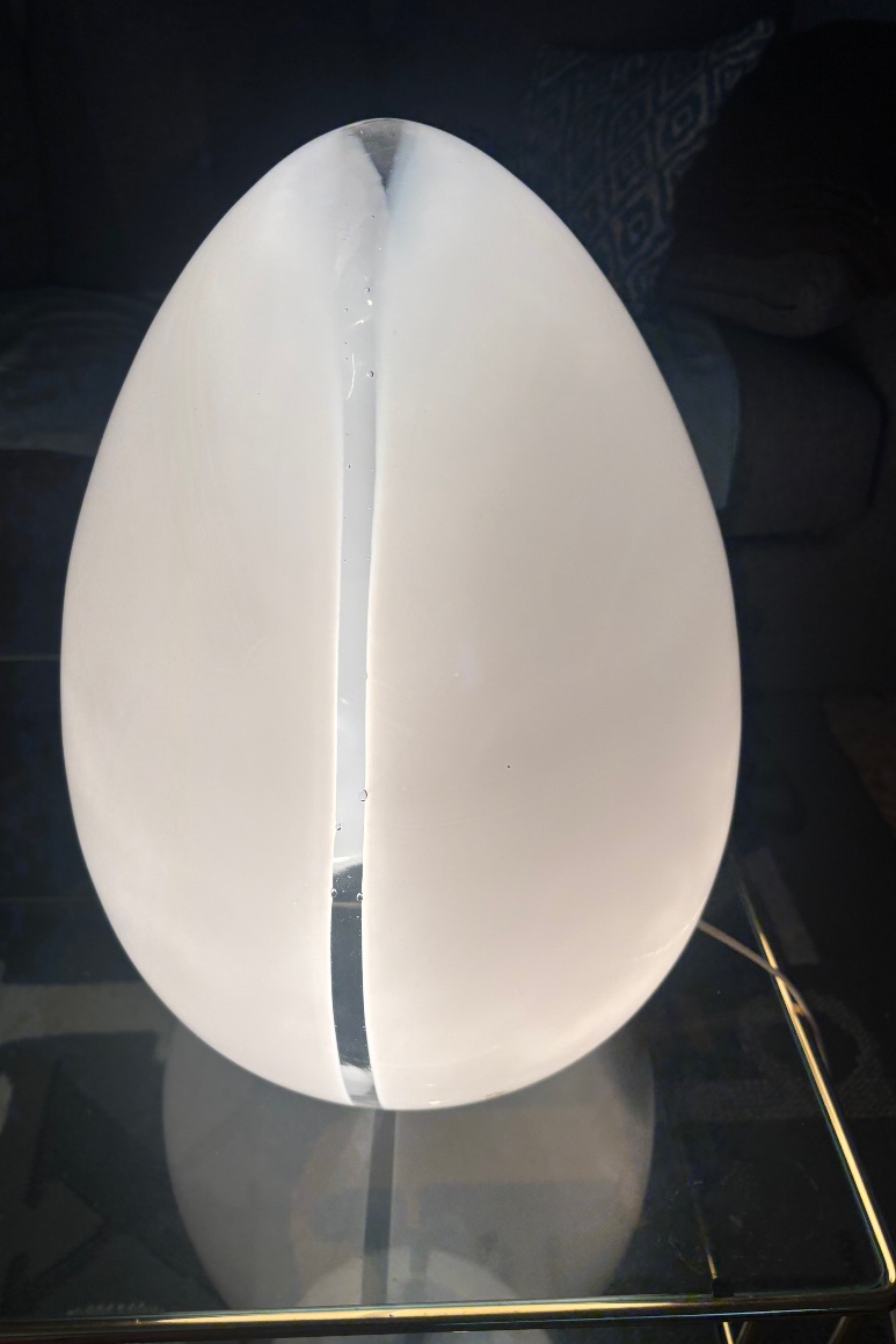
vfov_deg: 65.5
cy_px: 693
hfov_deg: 46.3
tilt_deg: -36.2
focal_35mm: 28
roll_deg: +1.5
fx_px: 1045
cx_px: 396
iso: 32
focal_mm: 5.96
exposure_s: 1/111
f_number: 1.6
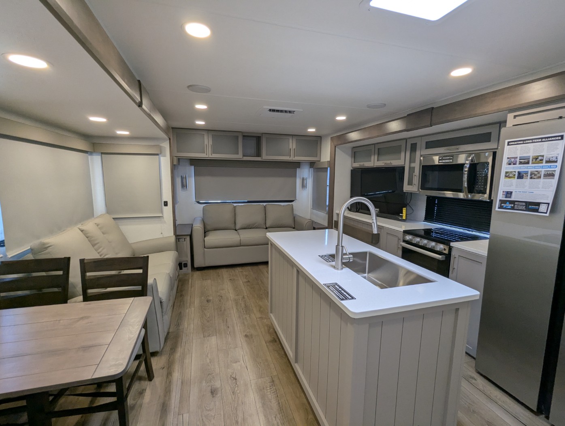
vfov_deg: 78.2
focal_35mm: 16
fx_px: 261
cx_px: 282
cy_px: 213
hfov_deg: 94.4
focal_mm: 2.35
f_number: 2.2
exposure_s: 1/120
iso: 127
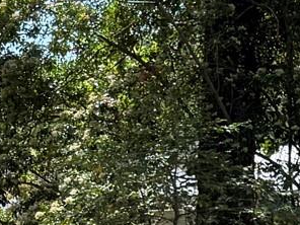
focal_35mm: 166
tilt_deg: +1.3
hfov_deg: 10.5
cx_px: -388
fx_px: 1439
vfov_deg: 8.9
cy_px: 252
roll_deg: -0.3
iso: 100
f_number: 1.78
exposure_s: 1/1211
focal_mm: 6.76
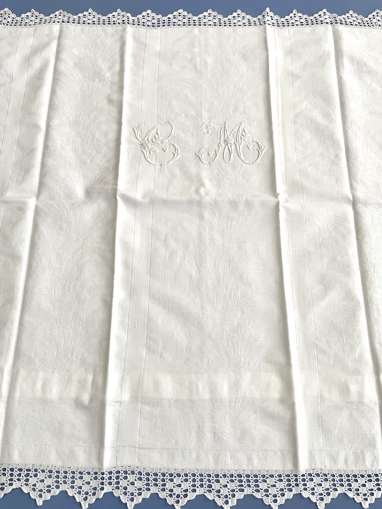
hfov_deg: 53.1
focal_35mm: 26
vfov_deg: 67.3
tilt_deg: -70.0
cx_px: 191
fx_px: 383
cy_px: 254
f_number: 1.6
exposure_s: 1/121
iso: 80
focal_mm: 4.2
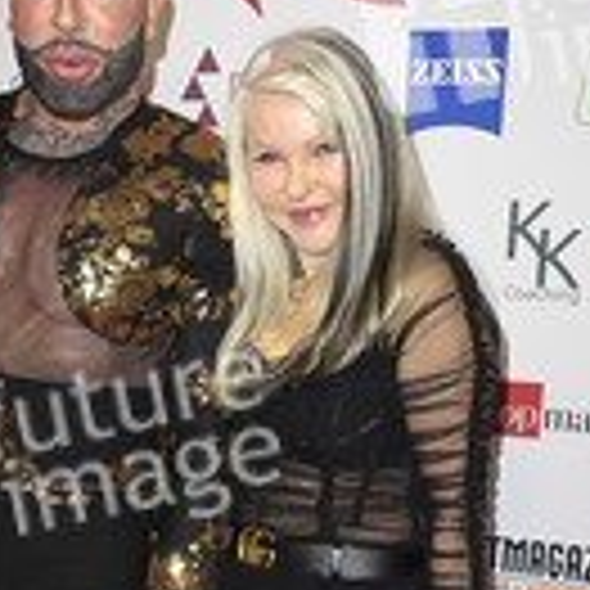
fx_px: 1446
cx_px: 180
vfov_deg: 21.6
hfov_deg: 22.9
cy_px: 685
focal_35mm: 75
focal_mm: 29
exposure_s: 1/250
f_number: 5.6
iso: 800
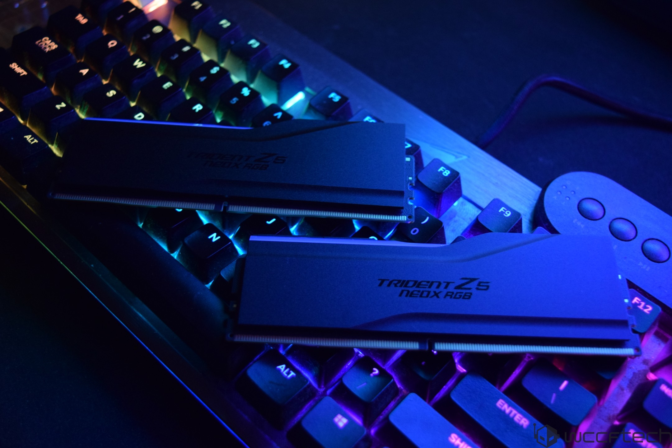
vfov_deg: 34.2
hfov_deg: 49.6
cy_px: 224
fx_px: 728
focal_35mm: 39
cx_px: 336
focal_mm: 26
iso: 1600
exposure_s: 1/8
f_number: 4
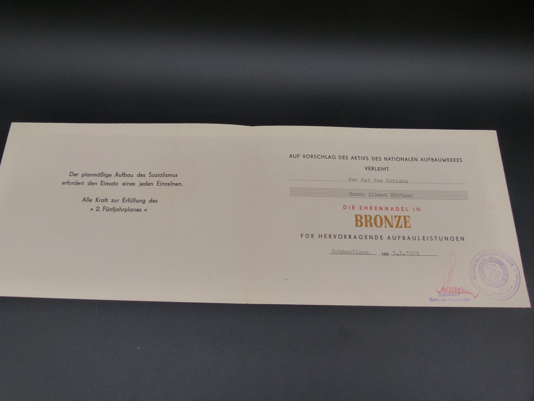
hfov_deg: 69.4
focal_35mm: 25
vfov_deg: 54.9
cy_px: 200
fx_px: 386
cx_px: 267
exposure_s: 1/100
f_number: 3.6
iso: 160
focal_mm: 4.5
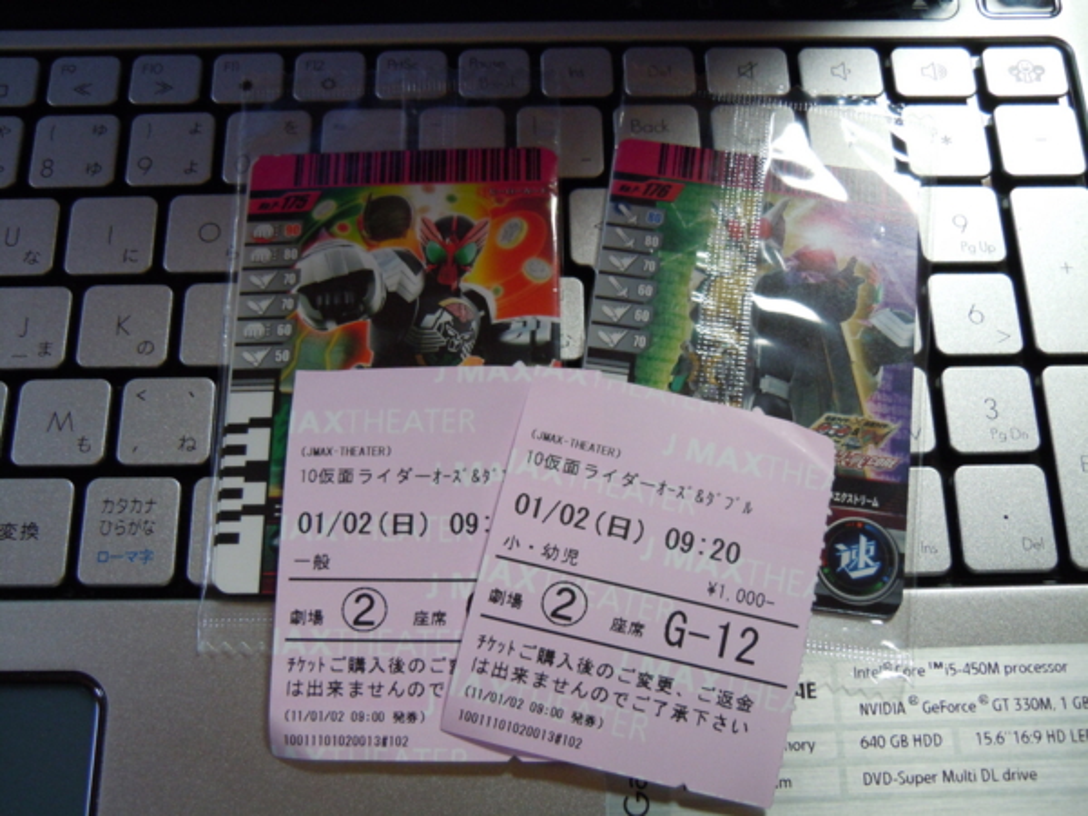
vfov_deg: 36.8
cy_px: 408
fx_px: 1226
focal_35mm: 39
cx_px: 544
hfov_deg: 47.9
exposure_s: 1/25
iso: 400
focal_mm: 7.1
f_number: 3.7
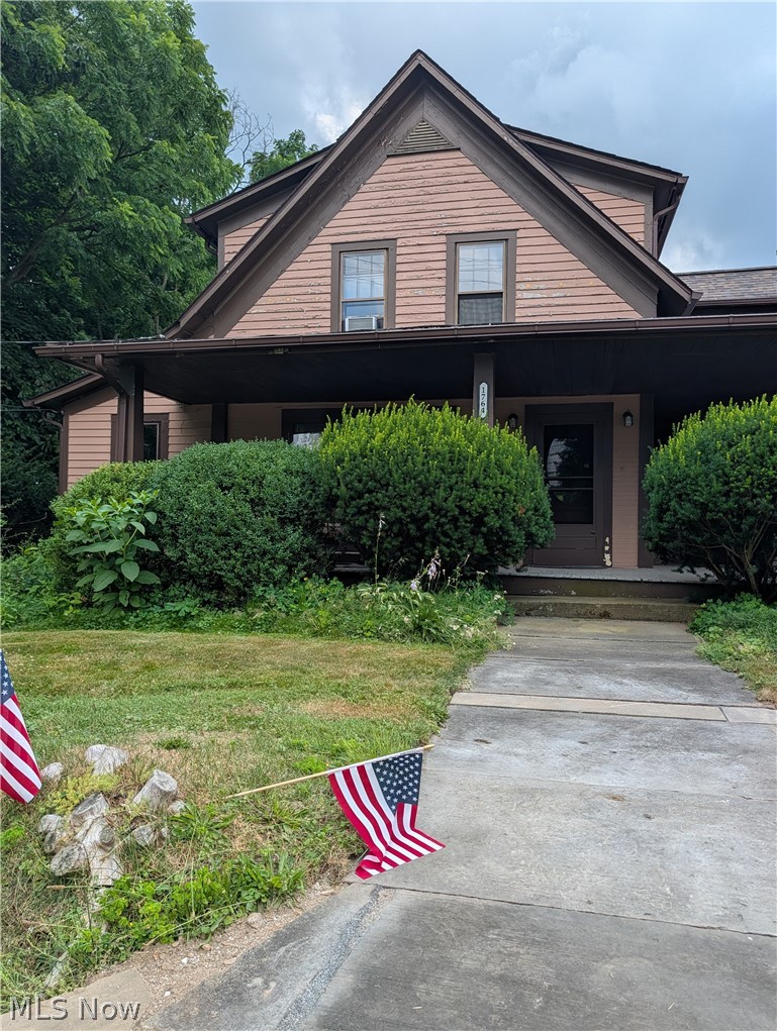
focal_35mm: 24
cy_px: 516
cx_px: 388
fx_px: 716
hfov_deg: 56.9
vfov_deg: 71.5
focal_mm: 6.9
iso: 30
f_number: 1.68
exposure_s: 1/1314
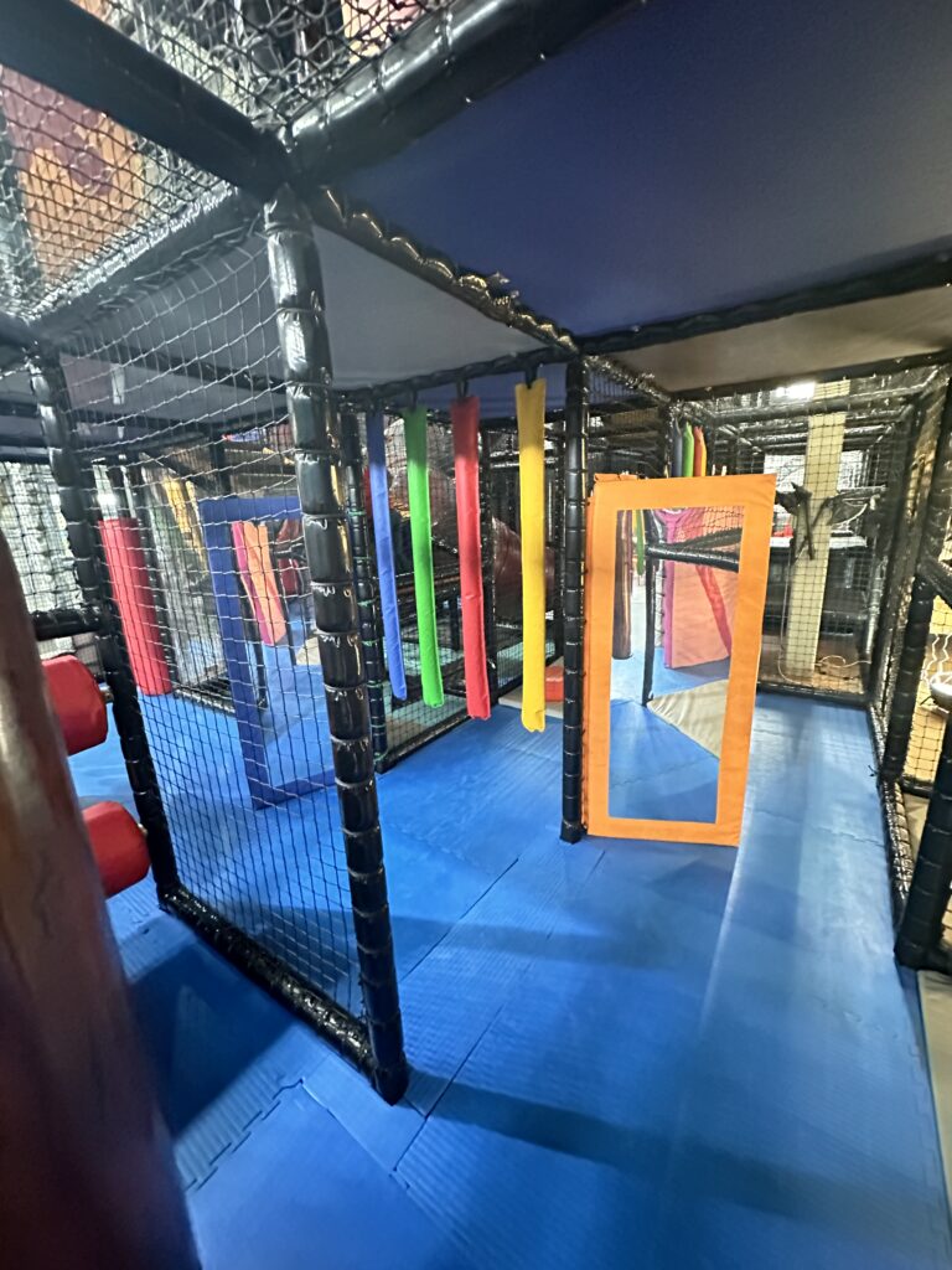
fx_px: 513
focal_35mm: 14
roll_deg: +2.1
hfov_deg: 85.7
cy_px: 635
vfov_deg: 102.1
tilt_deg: -12.9
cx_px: 476
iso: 2000
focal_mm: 2.22
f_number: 2.2
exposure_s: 1/25
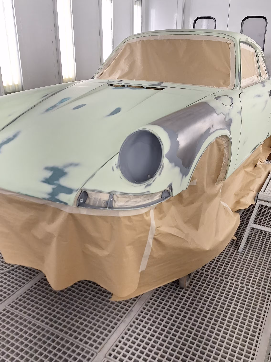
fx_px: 324
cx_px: 137
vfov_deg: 58.3
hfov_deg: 45.4
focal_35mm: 31
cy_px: 166
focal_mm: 5.54
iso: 40
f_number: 1.8
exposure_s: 1/214
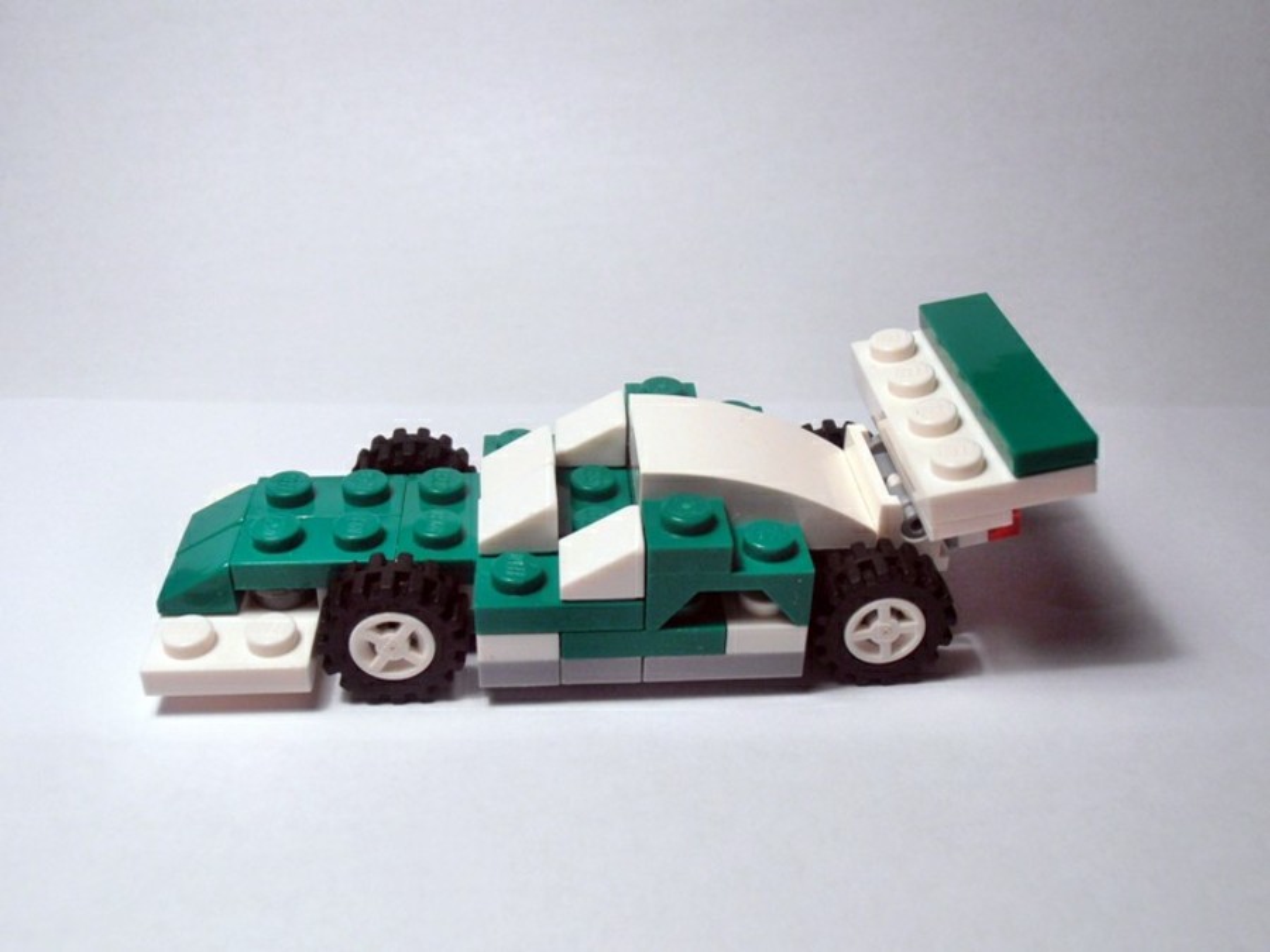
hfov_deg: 50.1
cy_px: 476
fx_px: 1357
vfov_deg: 38.7
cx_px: 635
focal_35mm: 37
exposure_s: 1/80
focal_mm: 6.61
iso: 80
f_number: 3.9
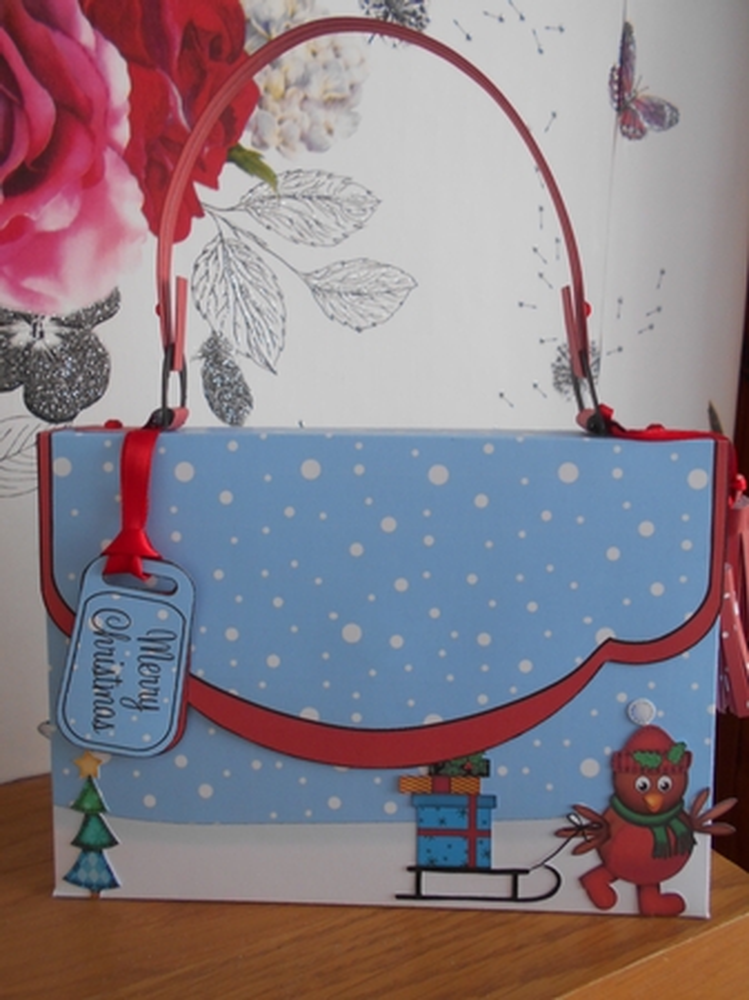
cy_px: 500
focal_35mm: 26
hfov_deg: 53.0
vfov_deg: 67.3
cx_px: 374
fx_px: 751
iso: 180
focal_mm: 4.6
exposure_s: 1/30
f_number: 3.2
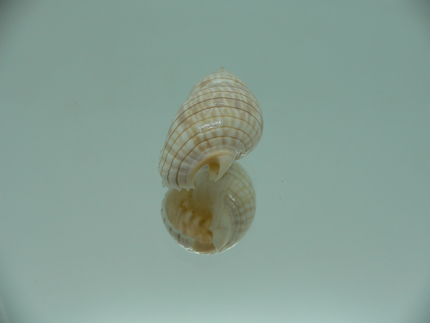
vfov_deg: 40.7
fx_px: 435
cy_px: 162
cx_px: 215
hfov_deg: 52.6
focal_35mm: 35
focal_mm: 4.6
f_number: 2.8
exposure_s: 1/60
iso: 80
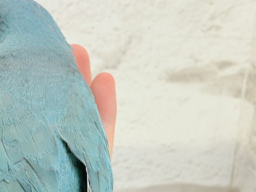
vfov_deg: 14.8
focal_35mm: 100
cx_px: 92
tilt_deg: -15.8
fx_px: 740
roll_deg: -3.9
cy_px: 114
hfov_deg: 19.6
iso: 40
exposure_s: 1/50
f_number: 1.6
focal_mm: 5.96
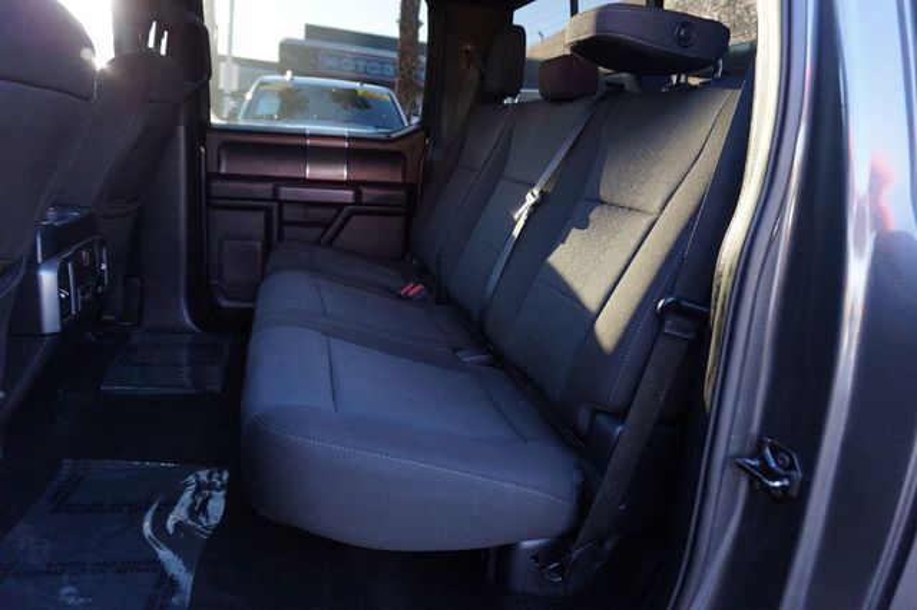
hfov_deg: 73.8
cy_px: 305
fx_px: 611
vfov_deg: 53.1
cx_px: 458
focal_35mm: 24
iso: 1000
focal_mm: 16
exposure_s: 1/160
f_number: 4
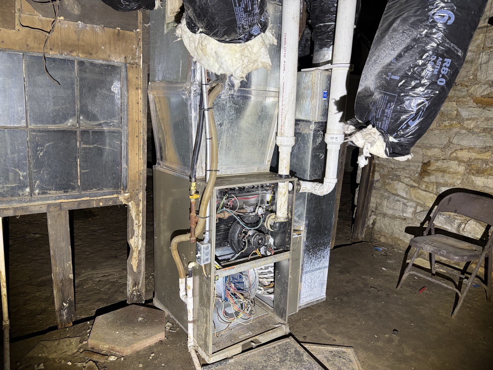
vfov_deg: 53.1
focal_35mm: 26
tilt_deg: -12.1
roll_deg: -3.2
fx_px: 370
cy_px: 185
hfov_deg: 67.3
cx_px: 246
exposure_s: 1/86
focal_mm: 5.96
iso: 125
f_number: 1.6
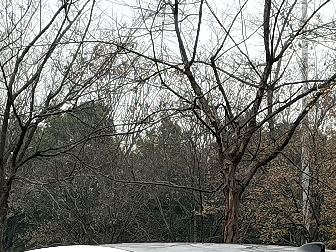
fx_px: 1806
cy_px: 303
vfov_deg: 7.9
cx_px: 206
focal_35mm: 186
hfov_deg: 10.6
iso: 50
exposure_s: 1/217
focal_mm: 5.58
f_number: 1.8
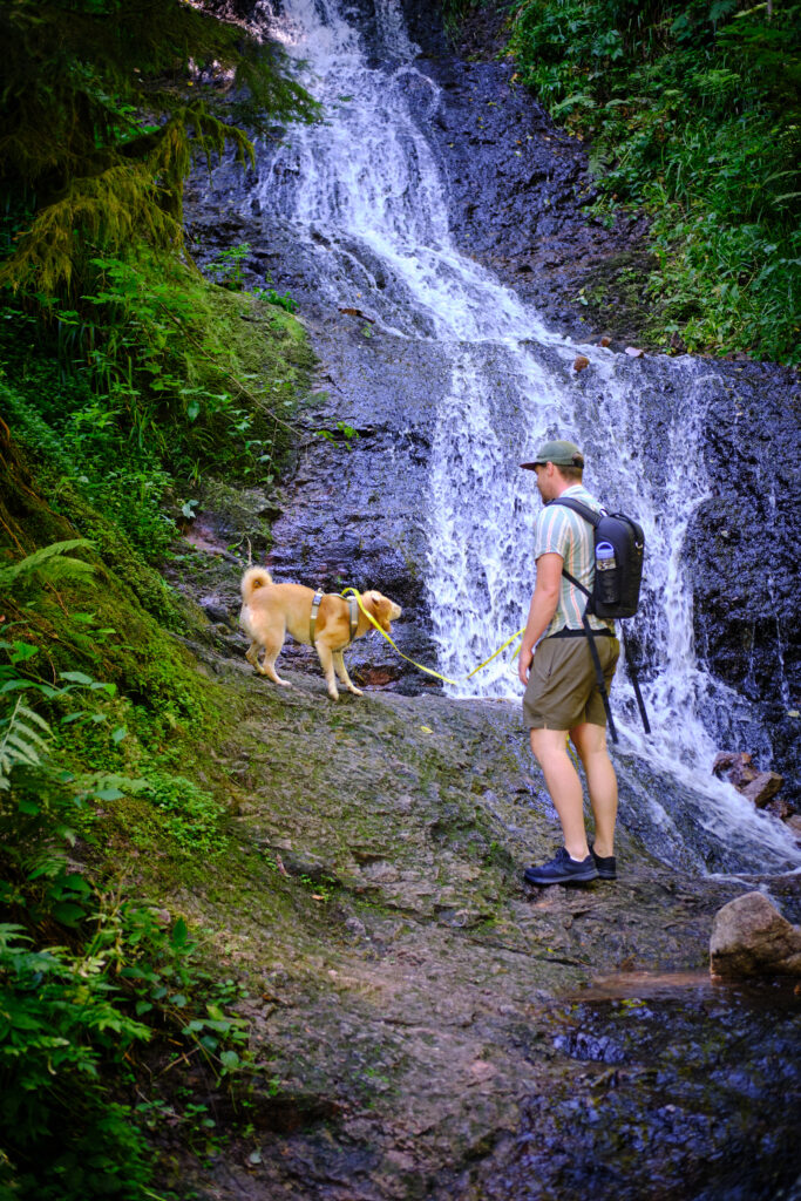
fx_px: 1768
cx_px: 400
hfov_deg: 25.5
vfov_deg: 37.5
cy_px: 600
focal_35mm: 53
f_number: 2
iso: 200
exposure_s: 1/125
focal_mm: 35
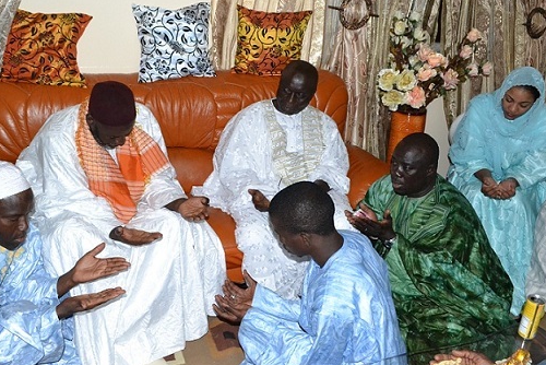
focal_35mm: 34
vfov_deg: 38.8
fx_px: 516
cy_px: 146
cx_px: 244
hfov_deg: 55.7
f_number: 7.1
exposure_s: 1/60
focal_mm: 18
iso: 3200
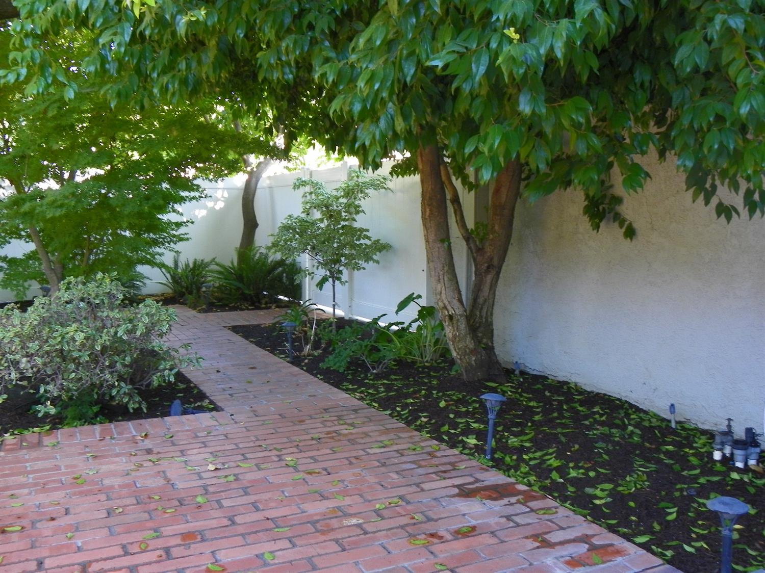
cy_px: 286
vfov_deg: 41.8
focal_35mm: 34
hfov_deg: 54.0
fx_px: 751
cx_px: 382
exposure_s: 1/30
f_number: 3.2
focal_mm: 6.1
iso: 80
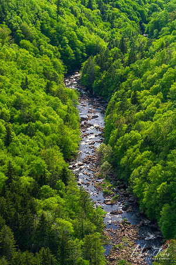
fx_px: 733
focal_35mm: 100
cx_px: 88
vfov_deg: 20.4
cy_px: 132
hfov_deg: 13.7
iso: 100
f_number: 11
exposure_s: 1/40
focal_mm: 100
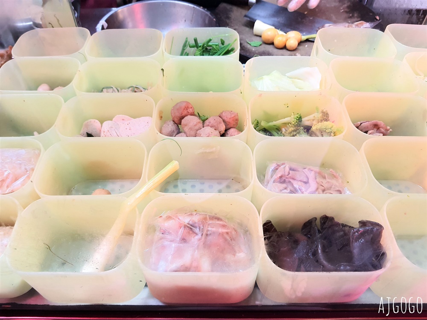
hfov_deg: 67.3
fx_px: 321
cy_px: 160
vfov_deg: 53.1
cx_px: 214
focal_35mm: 26
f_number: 1.7
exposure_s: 1/40
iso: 400
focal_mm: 4.32
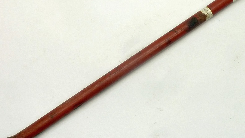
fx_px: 312
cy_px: 62
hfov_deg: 42.8
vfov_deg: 24.9
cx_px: 135
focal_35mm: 48
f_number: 3.6
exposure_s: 1/30
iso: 250
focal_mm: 6.1
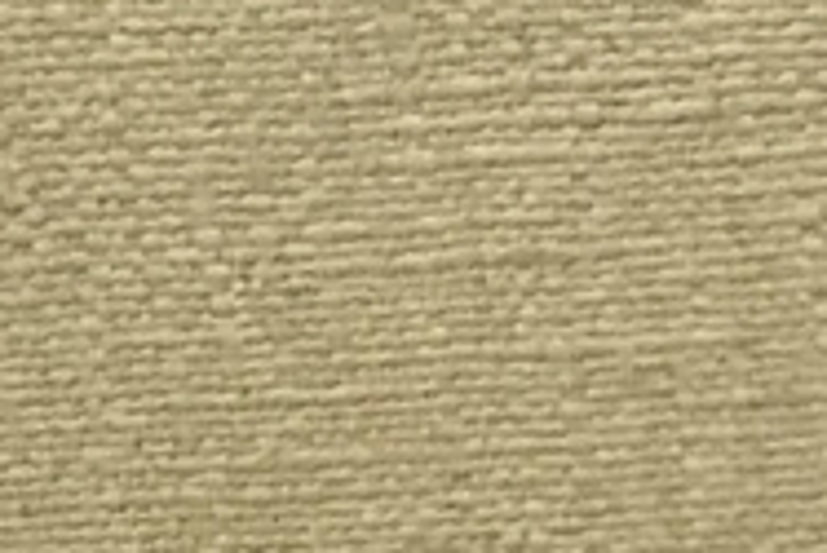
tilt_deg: -8.9
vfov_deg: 6.7
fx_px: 4299
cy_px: 1579
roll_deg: +5.1
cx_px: 2379
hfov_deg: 9.1
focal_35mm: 187
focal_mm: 3.99
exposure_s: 1/20
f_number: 1.8
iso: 40
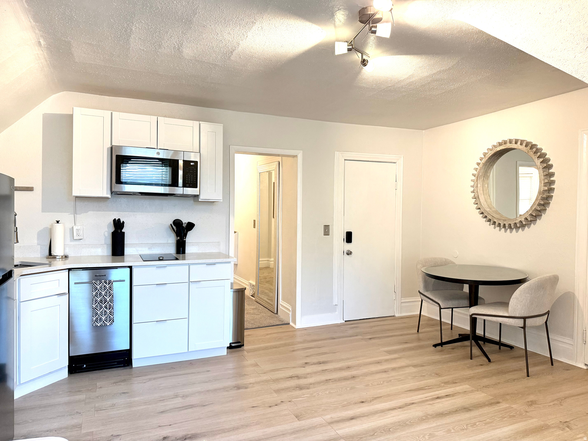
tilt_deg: -1.9
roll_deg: -0.1
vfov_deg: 56.8
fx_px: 408
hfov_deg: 71.6
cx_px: 294
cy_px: 220
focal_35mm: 24
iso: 250
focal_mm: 6.76
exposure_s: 1/120
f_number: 1.78
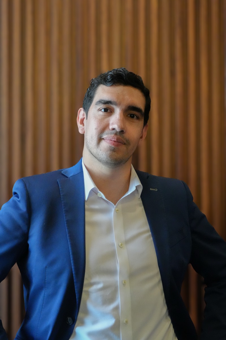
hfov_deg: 18.2
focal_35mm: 75
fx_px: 706
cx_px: 113
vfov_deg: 27.0
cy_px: 170
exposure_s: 1/160
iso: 6400
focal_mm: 50
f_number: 5.6
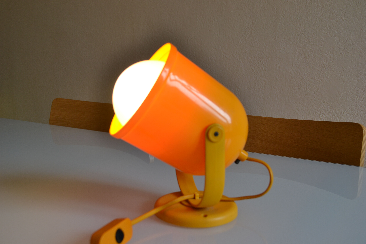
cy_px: 122
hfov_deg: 53.1
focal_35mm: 36
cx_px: 183
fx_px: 366
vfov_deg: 36.9
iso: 160
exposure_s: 1/125
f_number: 5.6
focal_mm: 24
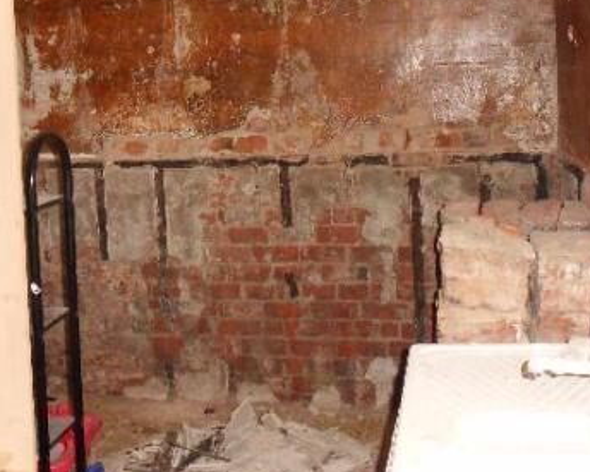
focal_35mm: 53
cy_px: 143
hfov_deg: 35.4
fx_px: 925
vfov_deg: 28.3
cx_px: 303
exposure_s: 1/30
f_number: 3.7
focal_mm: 5.6
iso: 400
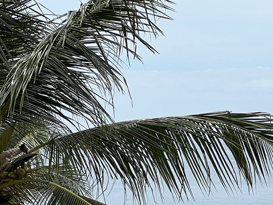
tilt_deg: -3.7
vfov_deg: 6.5
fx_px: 1790
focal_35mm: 227
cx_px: 380
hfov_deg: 8.6
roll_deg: -0.3
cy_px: 270
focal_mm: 9
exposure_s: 1/1277
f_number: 2.8
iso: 32
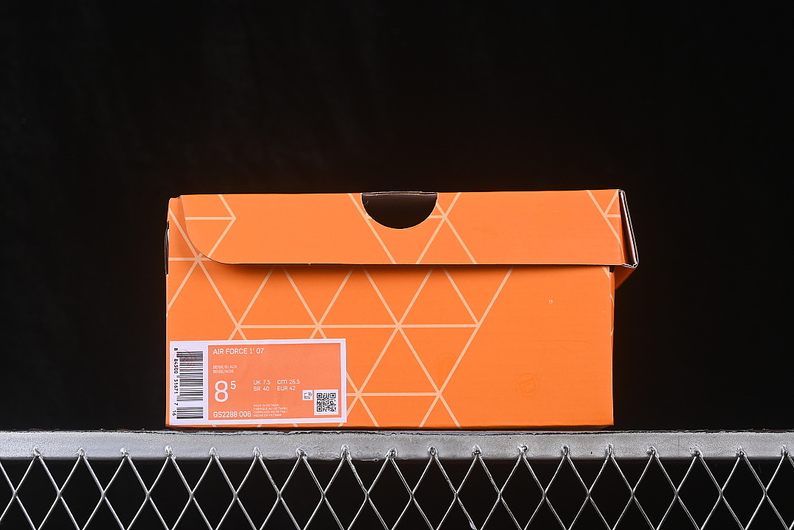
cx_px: 397
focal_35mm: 75
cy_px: 265
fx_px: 1654
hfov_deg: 27.0
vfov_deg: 18.2
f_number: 8
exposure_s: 1/80
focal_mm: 50
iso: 160
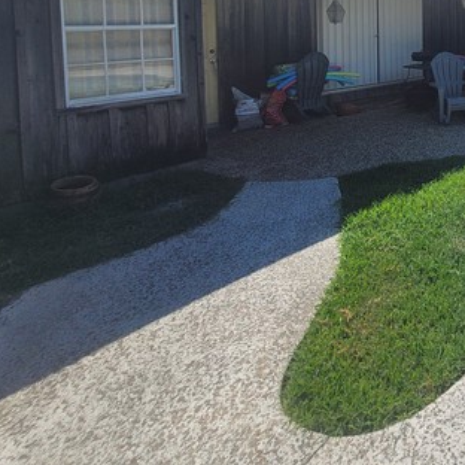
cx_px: 486
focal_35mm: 28
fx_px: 426
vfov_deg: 50.7
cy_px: 46
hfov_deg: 46.0
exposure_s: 1/2551
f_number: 2.2
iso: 64
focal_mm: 2.2
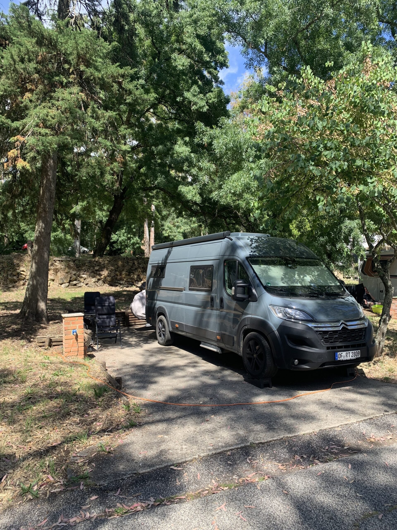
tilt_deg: +3.7
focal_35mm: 26
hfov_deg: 53.1
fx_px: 398
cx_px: 198
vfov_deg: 67.3
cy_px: 265
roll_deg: +1.7
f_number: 1.8
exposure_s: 1/620
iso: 25
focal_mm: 4.25
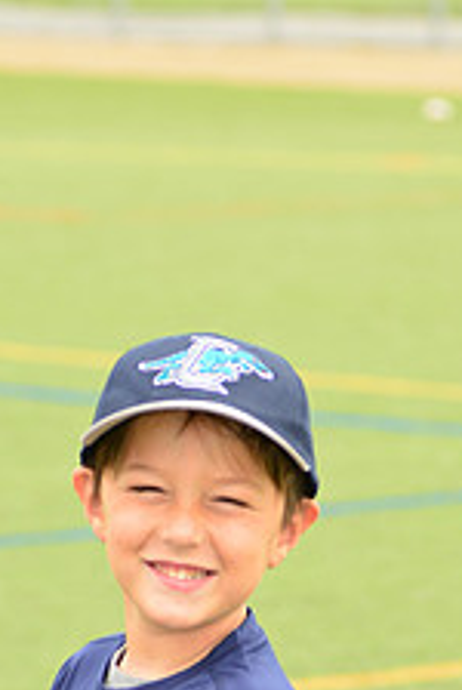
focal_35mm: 375
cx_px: 119
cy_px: 758
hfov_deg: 3.7
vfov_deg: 5.5
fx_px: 7196
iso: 250
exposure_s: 1/200
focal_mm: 145
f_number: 8
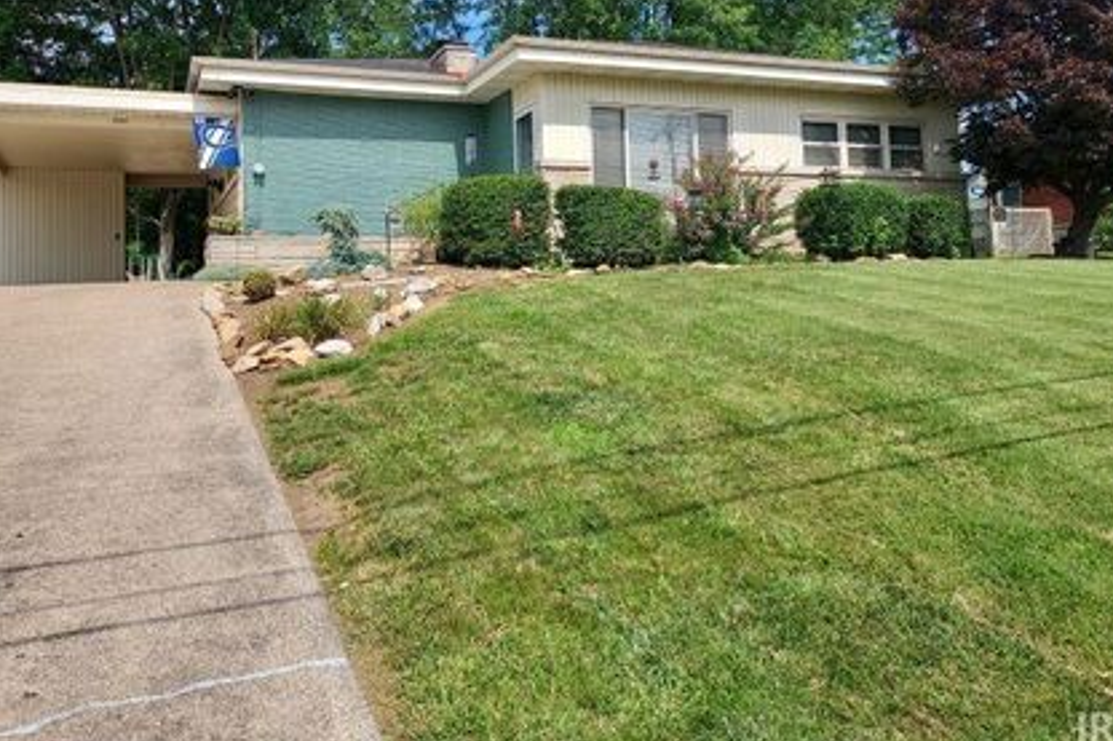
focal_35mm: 30
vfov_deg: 43.1
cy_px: 261
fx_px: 927
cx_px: 538
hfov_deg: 61.9
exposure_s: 1/1353
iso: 40
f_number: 1.8
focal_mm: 4.6
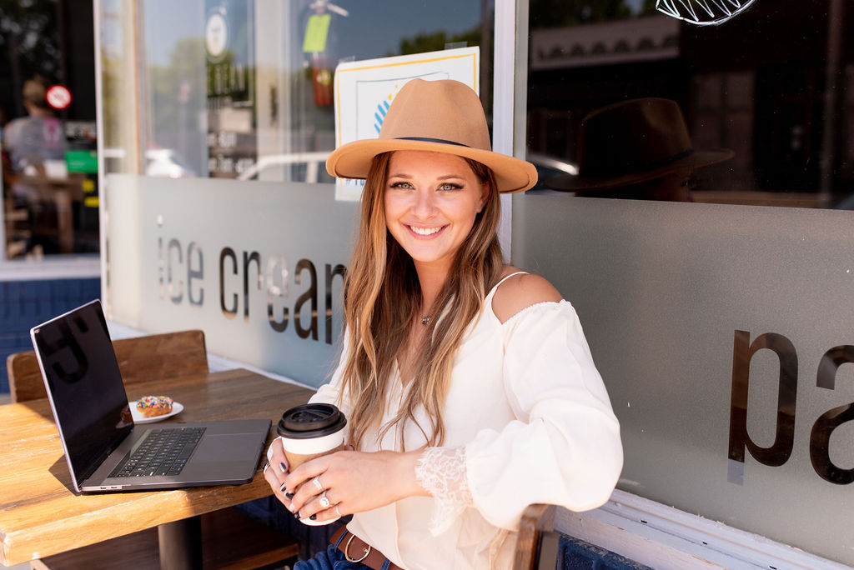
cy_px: 283
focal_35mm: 40
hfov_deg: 48.4
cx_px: 450
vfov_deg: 33.4
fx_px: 950
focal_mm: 35
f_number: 2.8
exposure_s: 1/4000
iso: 500
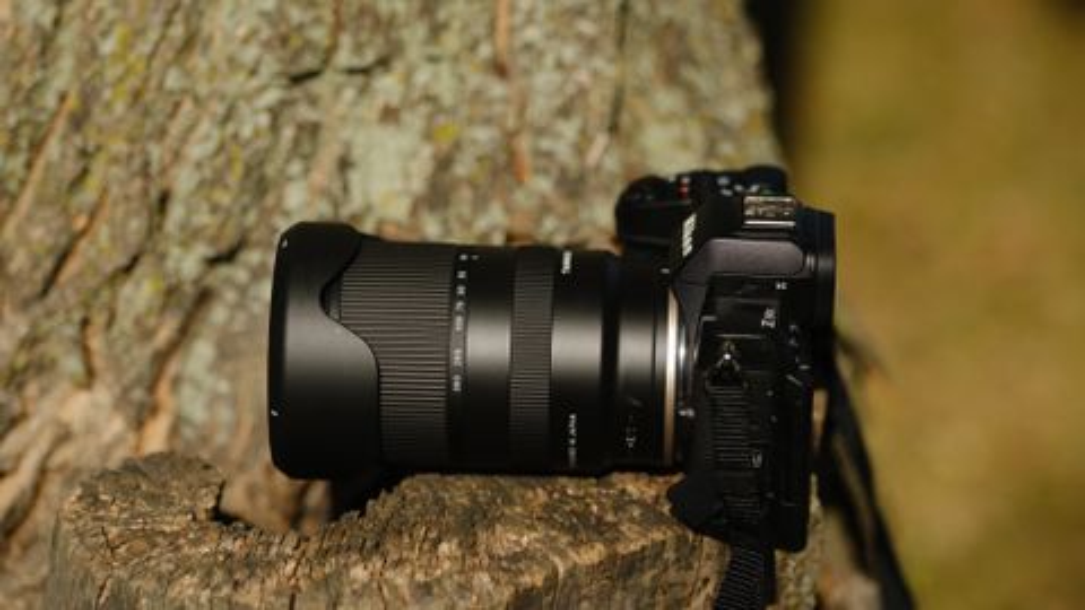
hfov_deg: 15.2
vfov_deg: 8.6
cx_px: 542
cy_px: 305
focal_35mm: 141
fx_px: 4068
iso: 200
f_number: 2
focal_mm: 90
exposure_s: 1/8000
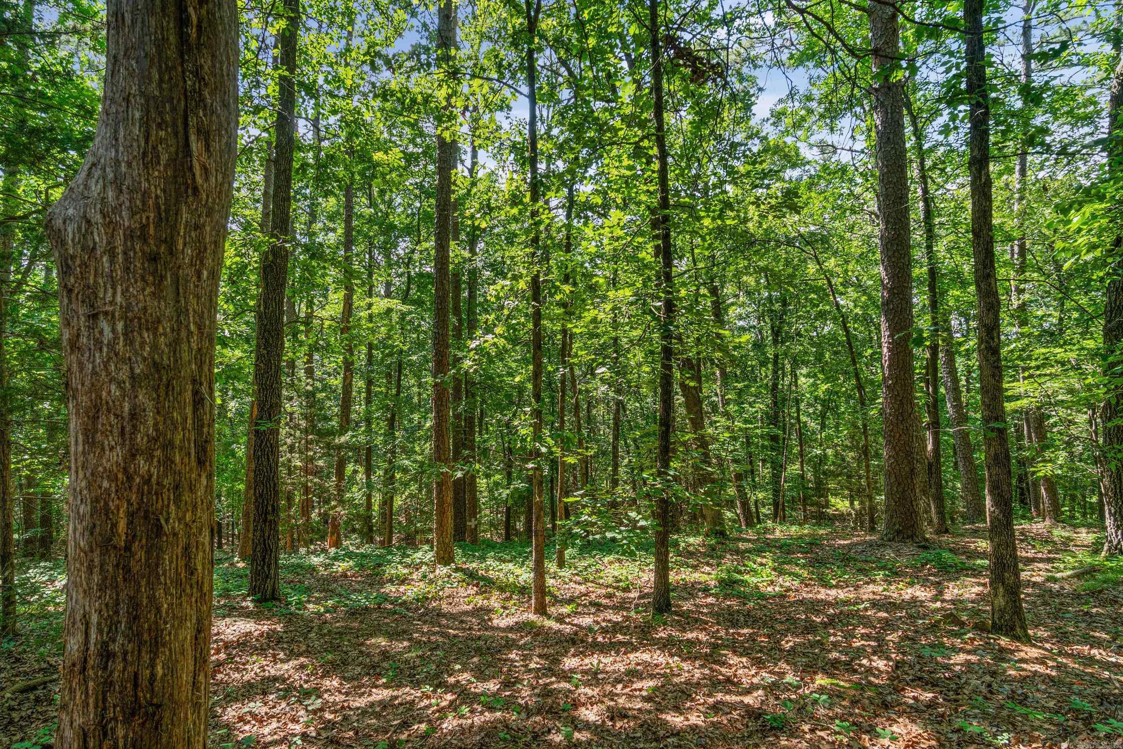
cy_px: 374
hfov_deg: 90.0
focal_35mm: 18
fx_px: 561
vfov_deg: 67.4
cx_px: 562
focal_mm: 12
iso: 400
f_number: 8
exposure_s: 1/100
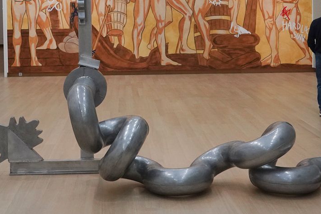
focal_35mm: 68
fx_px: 606
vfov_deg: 19.7
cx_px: 140
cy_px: 32
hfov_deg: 29.6
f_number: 9
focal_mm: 24
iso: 3200
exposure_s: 1/80
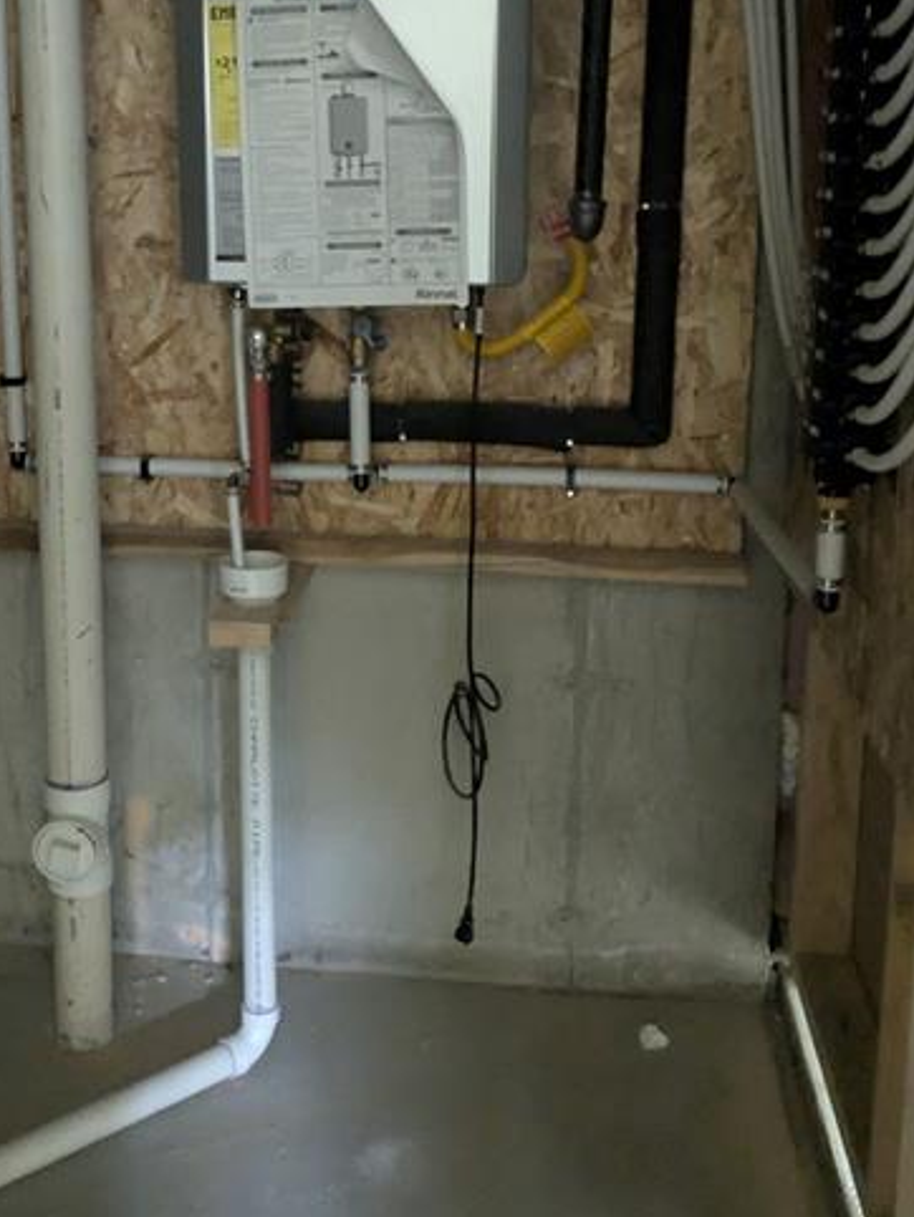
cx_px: 311
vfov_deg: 43.0
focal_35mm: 43
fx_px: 1512
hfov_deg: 33.4
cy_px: 376
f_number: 1.73
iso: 1963
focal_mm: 4.38
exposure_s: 1/3.75
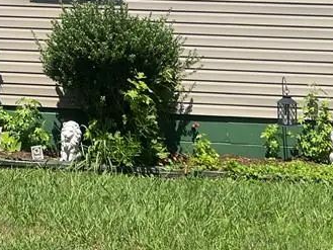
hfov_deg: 22.8
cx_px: -25
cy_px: -74
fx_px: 779
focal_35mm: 81
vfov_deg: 17.1
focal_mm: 5.7
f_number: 1.5
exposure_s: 1/4831
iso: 50
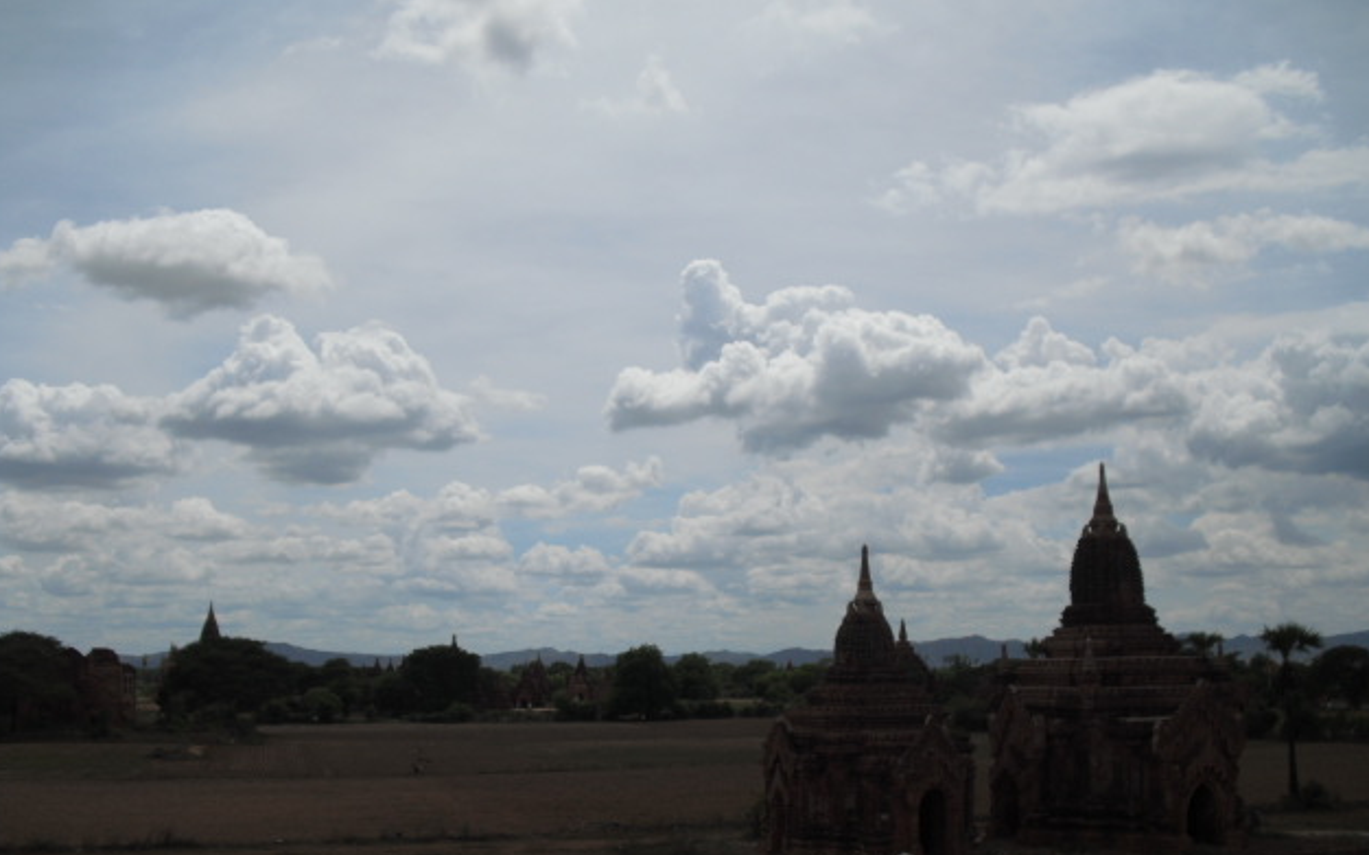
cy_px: 501
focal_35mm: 39
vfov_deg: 32.7
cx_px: 689
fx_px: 1455
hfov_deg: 50.4
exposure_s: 1/500
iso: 64
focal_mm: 6.3
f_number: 7.8
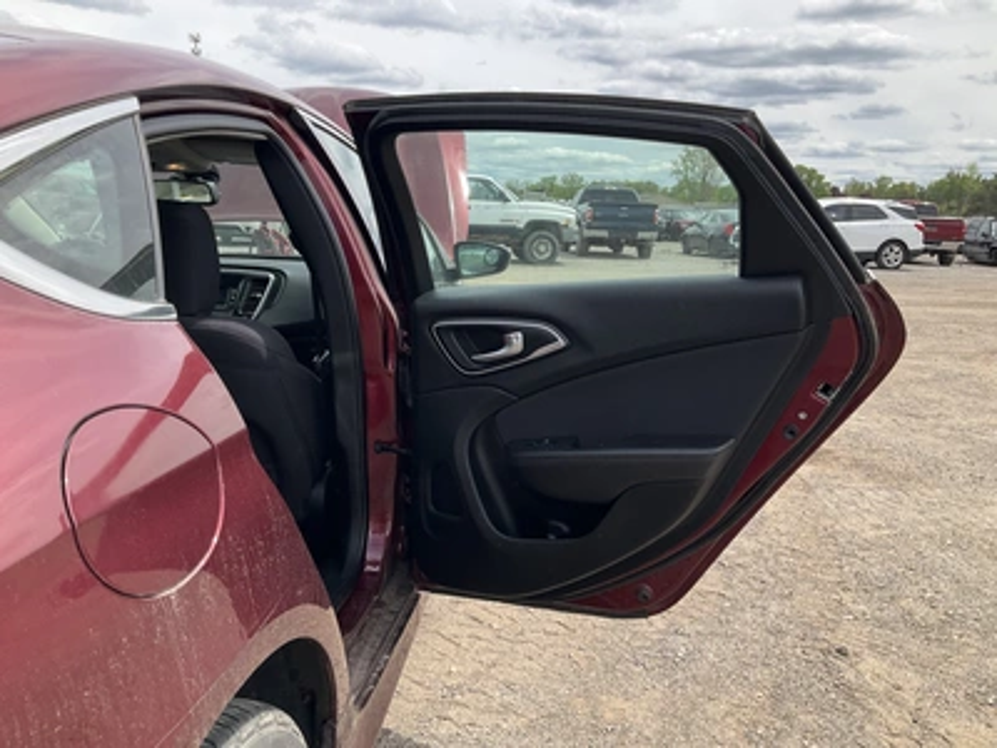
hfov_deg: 61.7
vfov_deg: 48.2
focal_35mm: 29
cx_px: 498
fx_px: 835
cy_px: 374
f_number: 1.8
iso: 25
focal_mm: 3
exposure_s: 1/1055
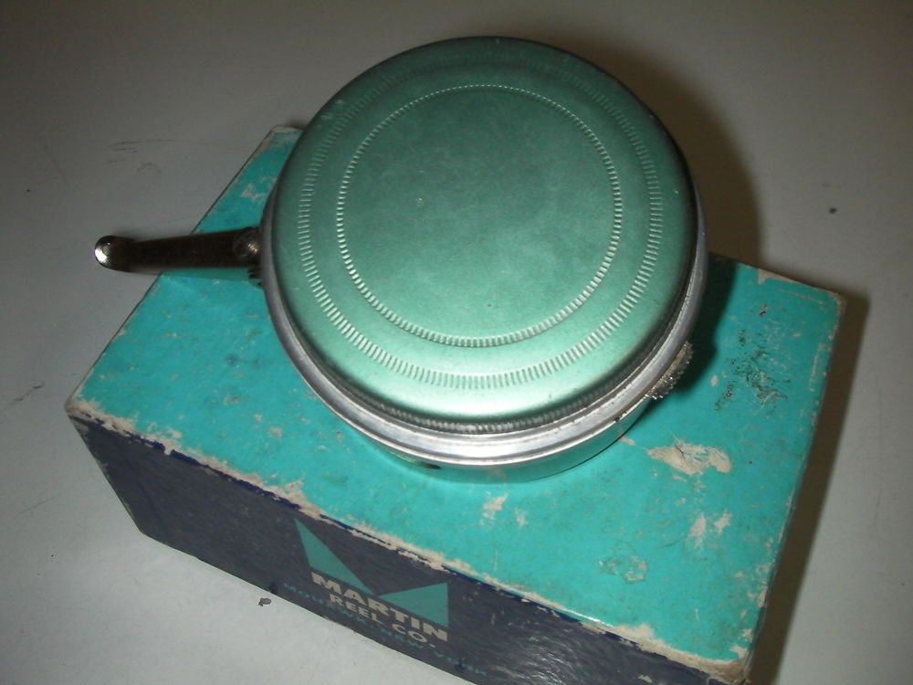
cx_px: 456
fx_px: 1002
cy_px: 342
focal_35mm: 38
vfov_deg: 37.7
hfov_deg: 49.0
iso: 200
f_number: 5.6
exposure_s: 1/30
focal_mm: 6.3
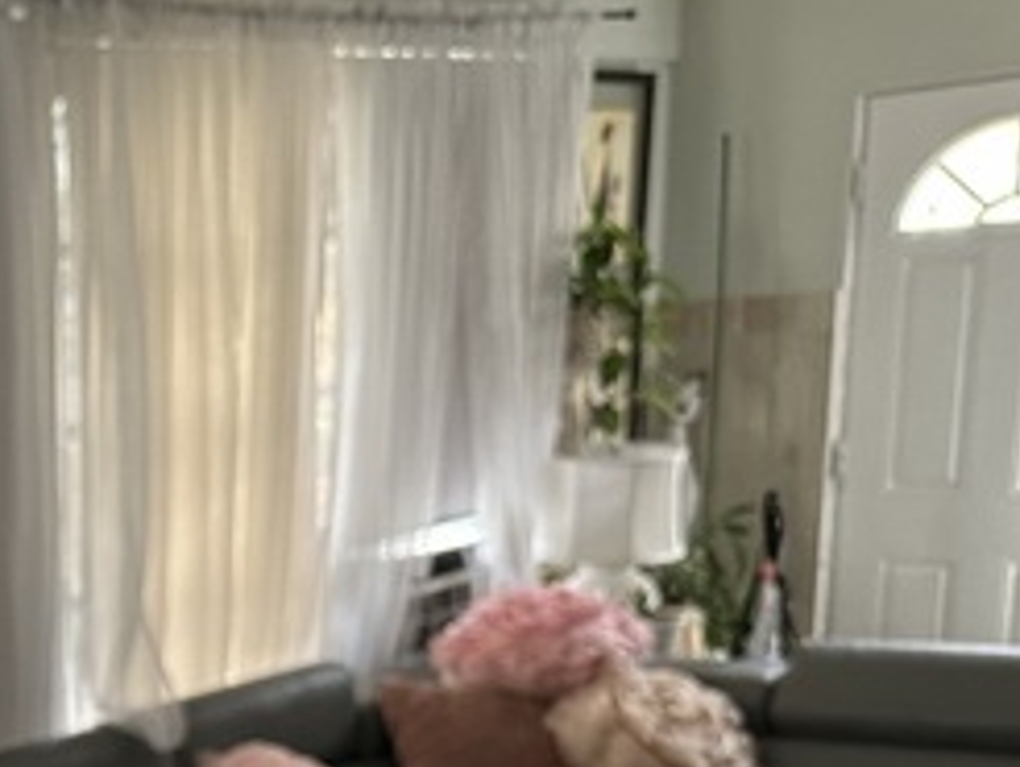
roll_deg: +4.2
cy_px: 929
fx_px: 1917
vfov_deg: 21.0
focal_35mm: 65
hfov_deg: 25.1
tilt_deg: -16.1
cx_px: -359
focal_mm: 6.86
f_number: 1.78
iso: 320
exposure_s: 1/60
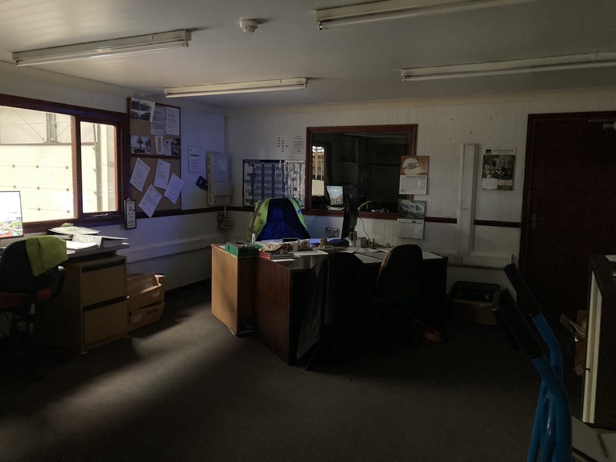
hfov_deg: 63.4
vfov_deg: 49.7
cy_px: 231
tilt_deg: -8.6
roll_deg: -1.9
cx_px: 308
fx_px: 498
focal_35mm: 28
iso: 1250
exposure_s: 1/15
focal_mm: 3.99
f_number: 1.8
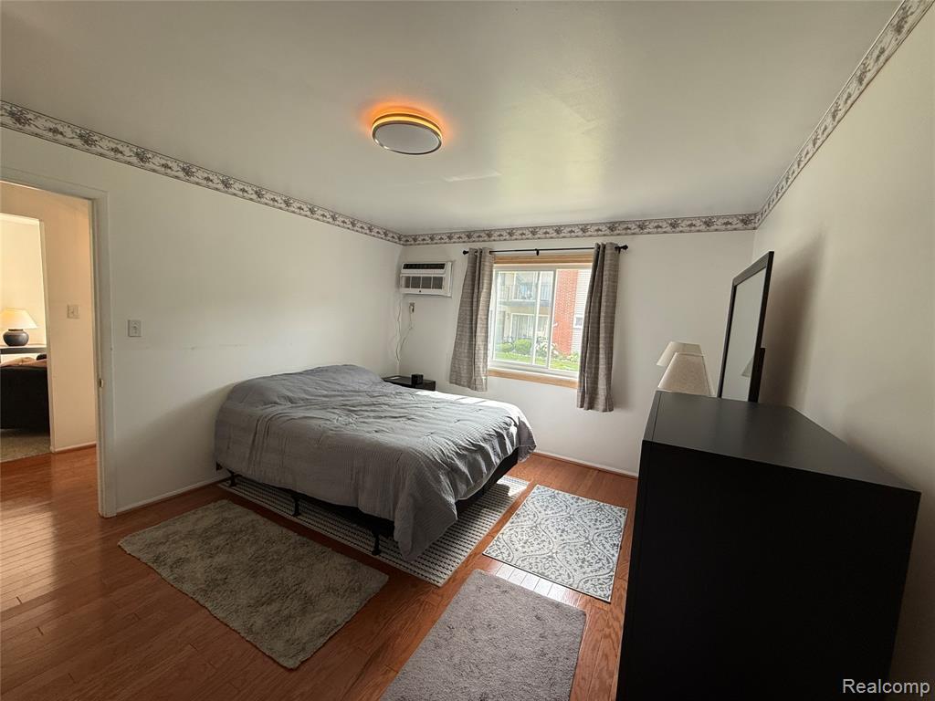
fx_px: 378
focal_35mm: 14
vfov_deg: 85.7
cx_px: 468
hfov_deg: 102.1
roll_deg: -3.9
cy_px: 350
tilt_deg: -4.8
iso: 100
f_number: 2.2
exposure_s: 1/120
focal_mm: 2.22
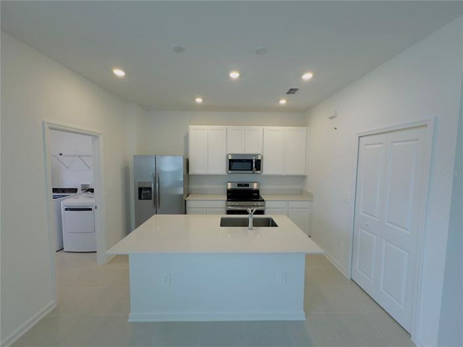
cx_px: 232
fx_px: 187
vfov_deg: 85.6
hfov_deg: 102.1
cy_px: 174
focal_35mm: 14
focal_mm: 2.22
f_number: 2.2
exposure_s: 1/120
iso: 64
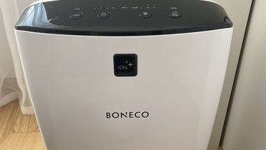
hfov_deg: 52.8
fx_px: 268
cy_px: 121
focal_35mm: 38
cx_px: 133
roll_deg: +0.6
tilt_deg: -33.7
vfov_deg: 30.4
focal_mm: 4.25
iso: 100
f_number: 1.8
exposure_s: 1/122
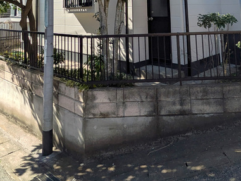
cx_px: 133
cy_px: -16
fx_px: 244
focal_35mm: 35
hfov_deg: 52.5
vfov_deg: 35.1
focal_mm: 1.83
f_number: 2.2
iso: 51
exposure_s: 1/2347
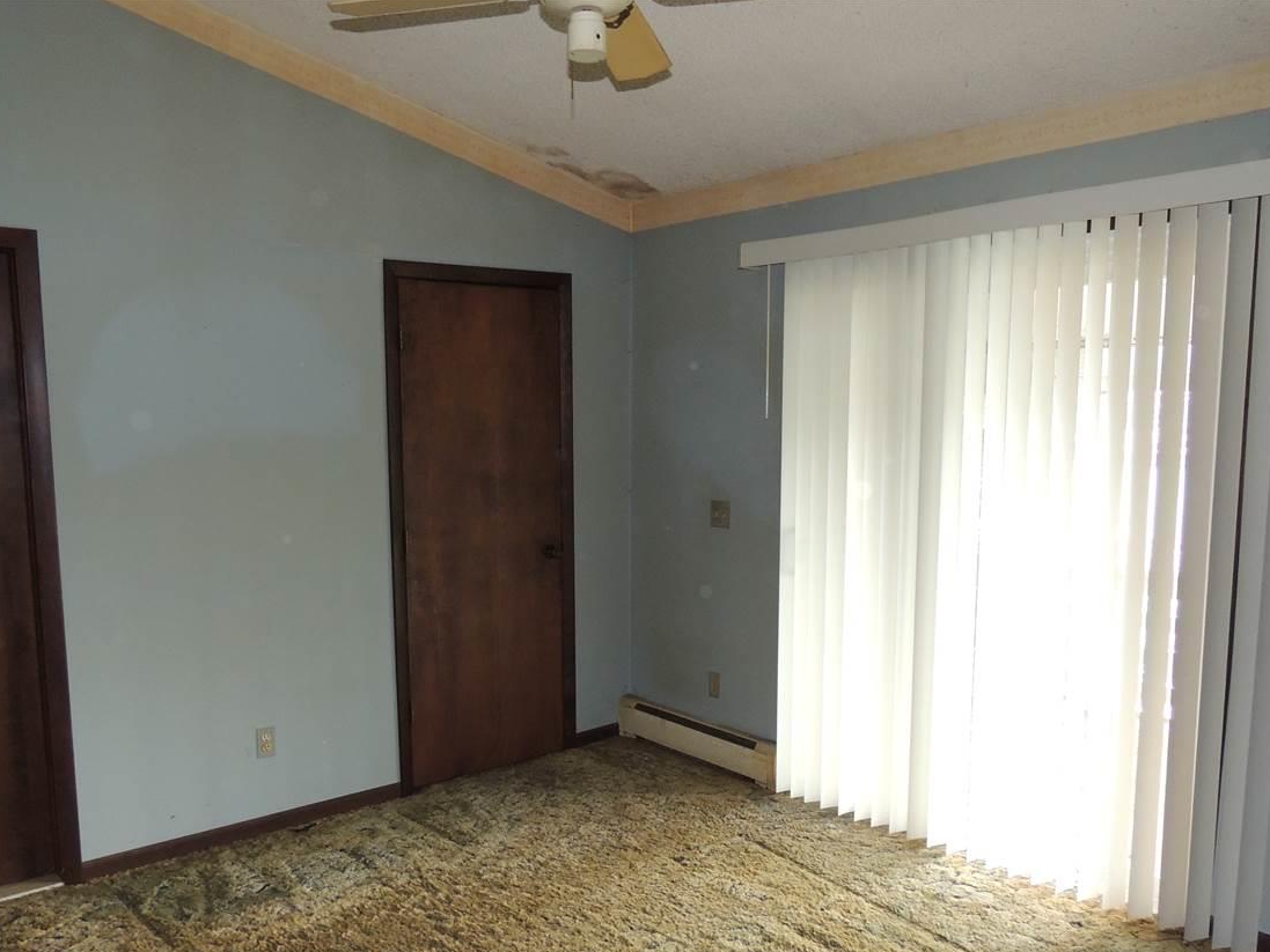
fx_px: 1027
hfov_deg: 63.4
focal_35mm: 28
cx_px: 619
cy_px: 553
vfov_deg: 49.6
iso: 400
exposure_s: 1/40
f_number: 3
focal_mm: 4.3
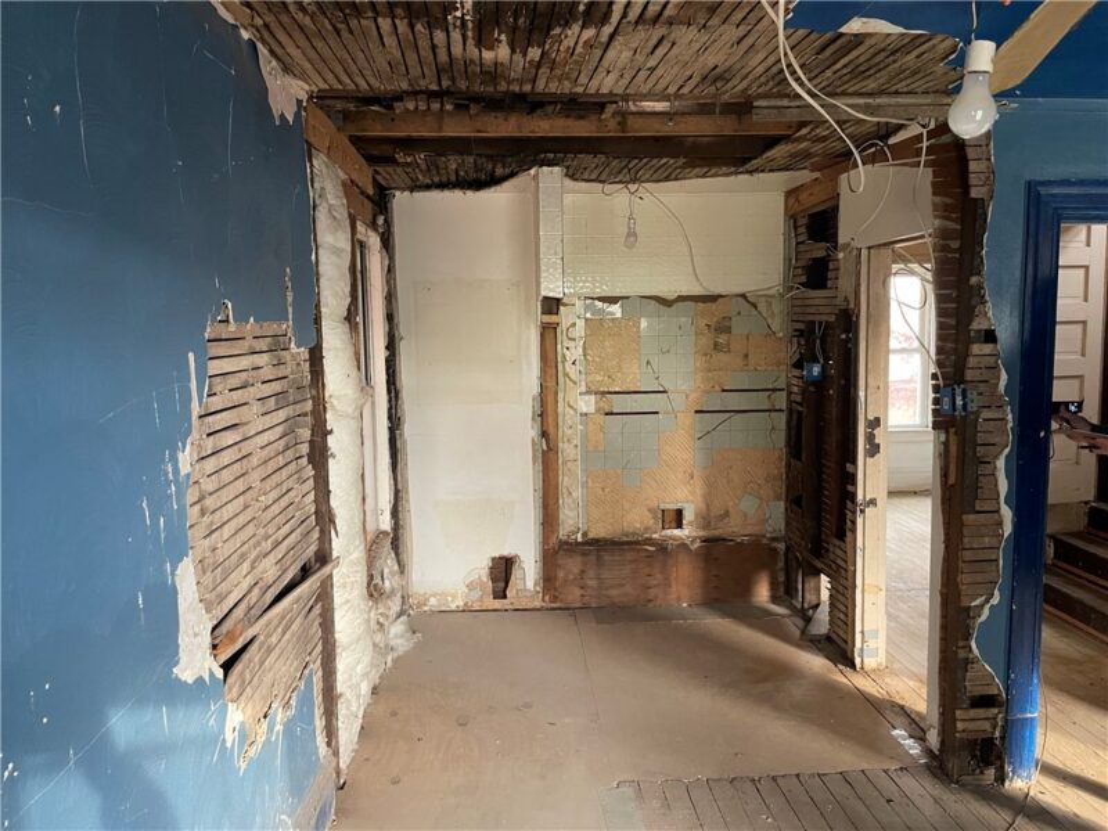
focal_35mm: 26
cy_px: 416
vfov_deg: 53.1
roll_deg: +0.8
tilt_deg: -6.0
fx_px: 832
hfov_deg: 67.3
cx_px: 554
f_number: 1.6
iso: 400
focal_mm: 4.2
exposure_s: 1/60
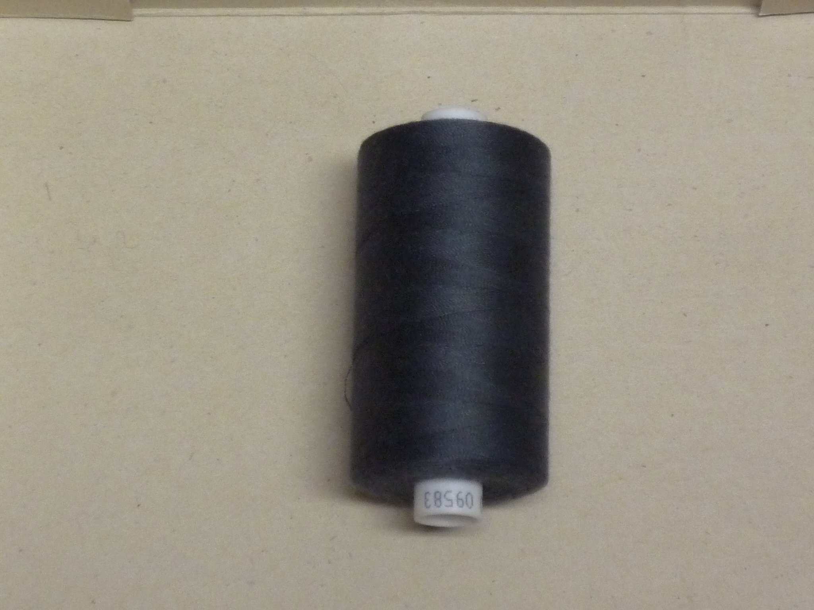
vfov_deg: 12.0
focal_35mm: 124
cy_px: 305
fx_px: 2916
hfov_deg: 15.9
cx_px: 407
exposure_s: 1/40
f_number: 4.9
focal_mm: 12.2
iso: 400
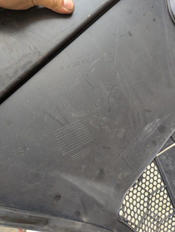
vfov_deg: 71.5
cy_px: 116
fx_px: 161
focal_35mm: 24
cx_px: 88
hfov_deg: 56.9
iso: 70
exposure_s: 1/253
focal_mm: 6.81
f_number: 1.85
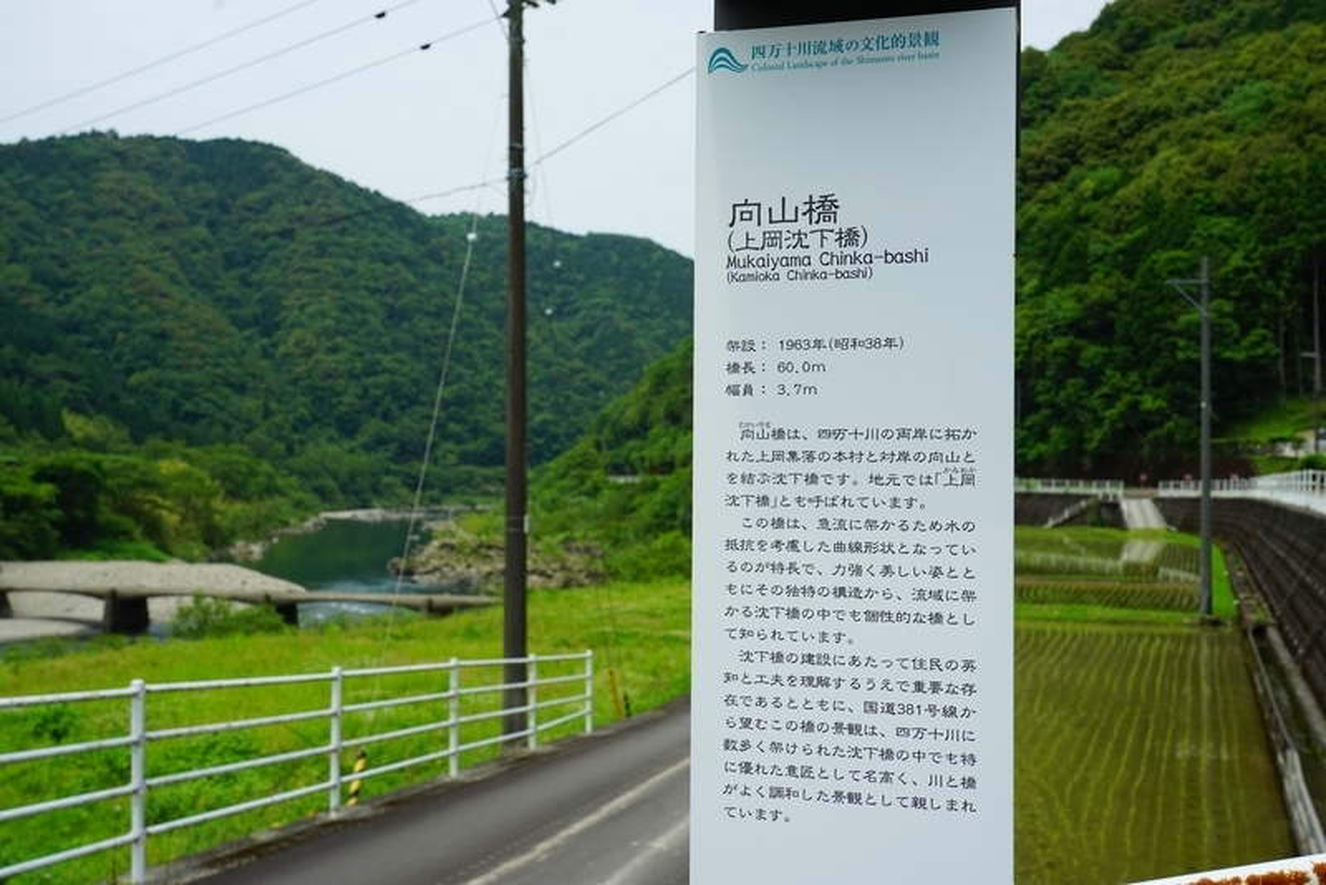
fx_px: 1474
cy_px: 442
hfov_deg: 48.4
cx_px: 663
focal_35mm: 40
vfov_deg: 33.4
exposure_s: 1/125
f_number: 11
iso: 100
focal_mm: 40
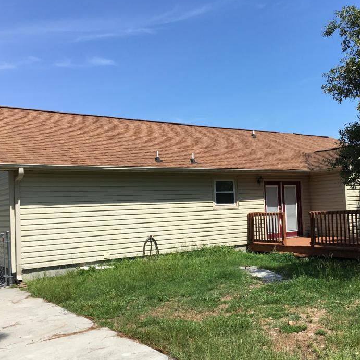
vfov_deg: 43.8
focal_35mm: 38
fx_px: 447
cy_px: 193
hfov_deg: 43.3
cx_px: 238
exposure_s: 1/1508
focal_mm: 4.15
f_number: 2.2
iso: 25
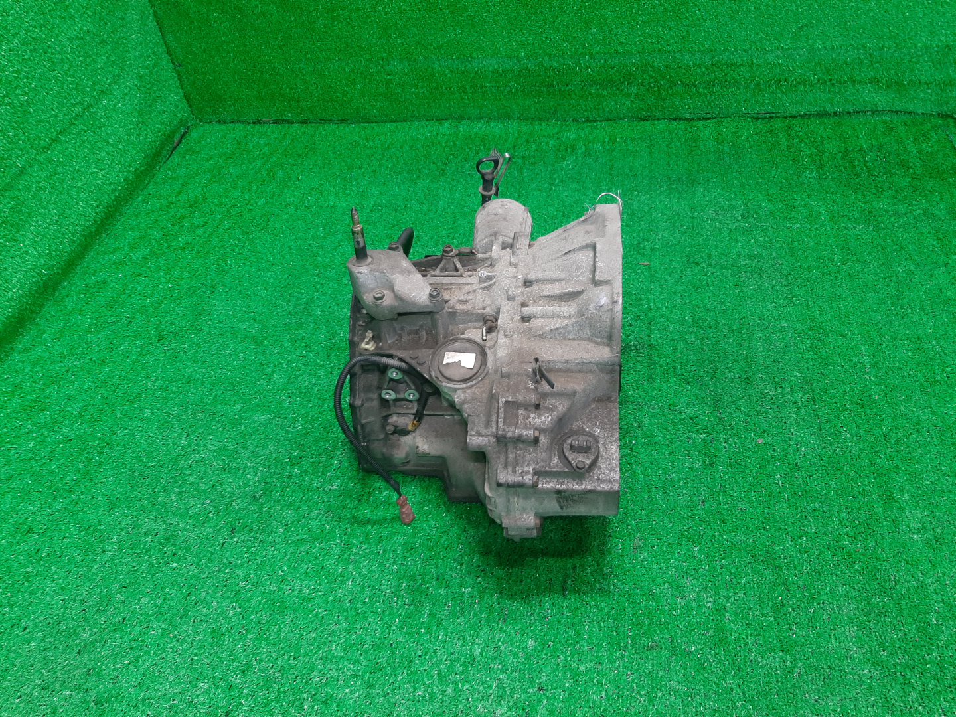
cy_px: 358
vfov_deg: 53.1
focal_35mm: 26
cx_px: 478
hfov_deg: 67.3
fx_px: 718
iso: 146
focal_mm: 3.93
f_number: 1.7
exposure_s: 1/50
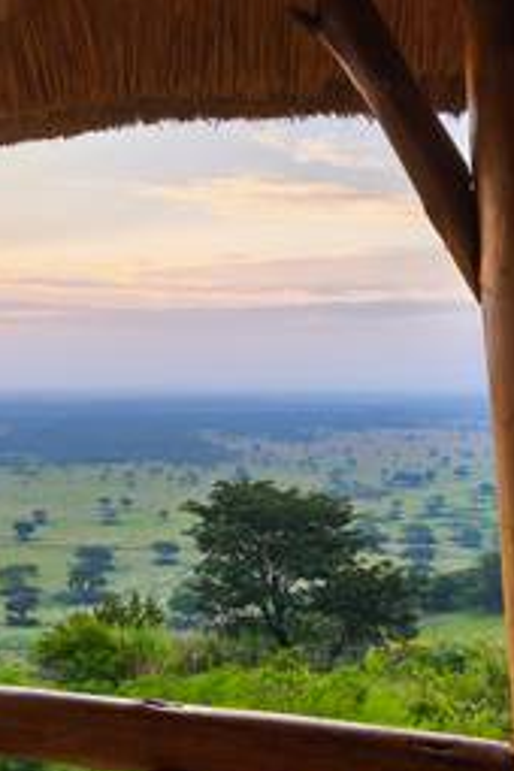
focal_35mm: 45
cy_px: 396
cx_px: 212
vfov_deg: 43.6
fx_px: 964
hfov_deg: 29.8
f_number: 1.7
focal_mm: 5.35
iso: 200
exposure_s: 1/100
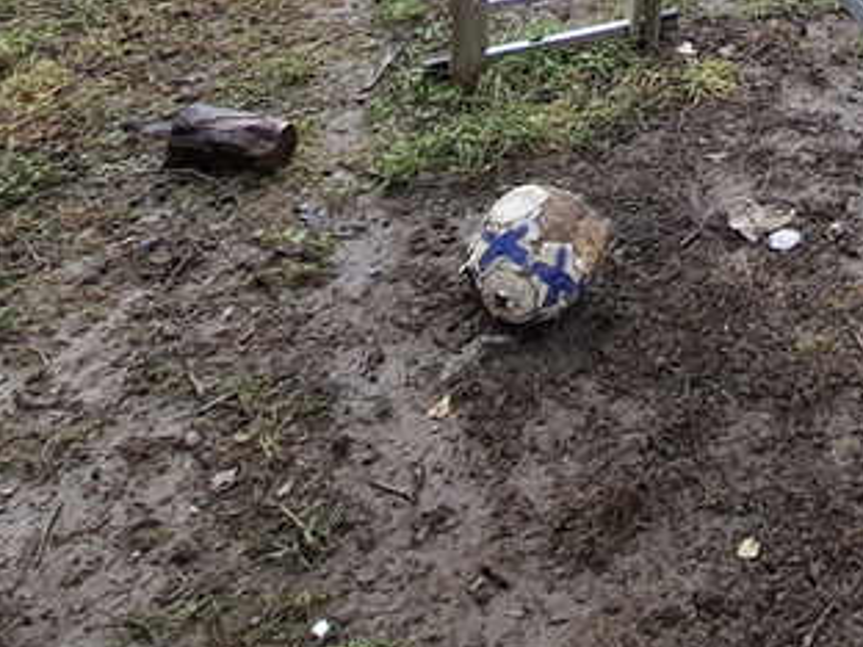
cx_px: 1012
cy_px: -395
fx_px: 1247
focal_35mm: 50
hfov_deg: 32.2
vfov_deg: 22.3
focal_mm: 1.74
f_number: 2.2
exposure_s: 1/50
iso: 40
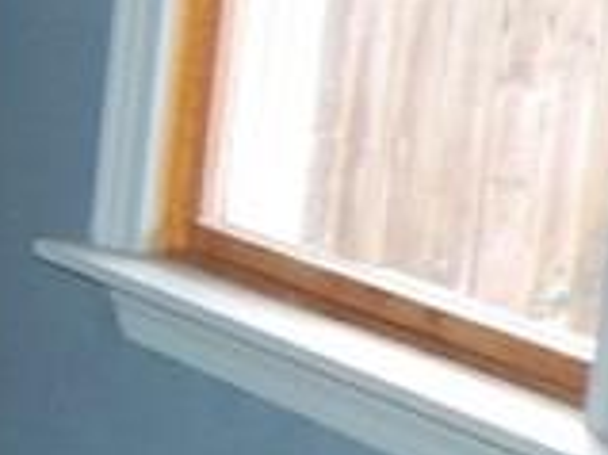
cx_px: -1266
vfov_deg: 9.6
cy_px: 168
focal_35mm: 155
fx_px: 2720
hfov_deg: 9.6
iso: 200
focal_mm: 4.3
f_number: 3
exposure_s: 1/30
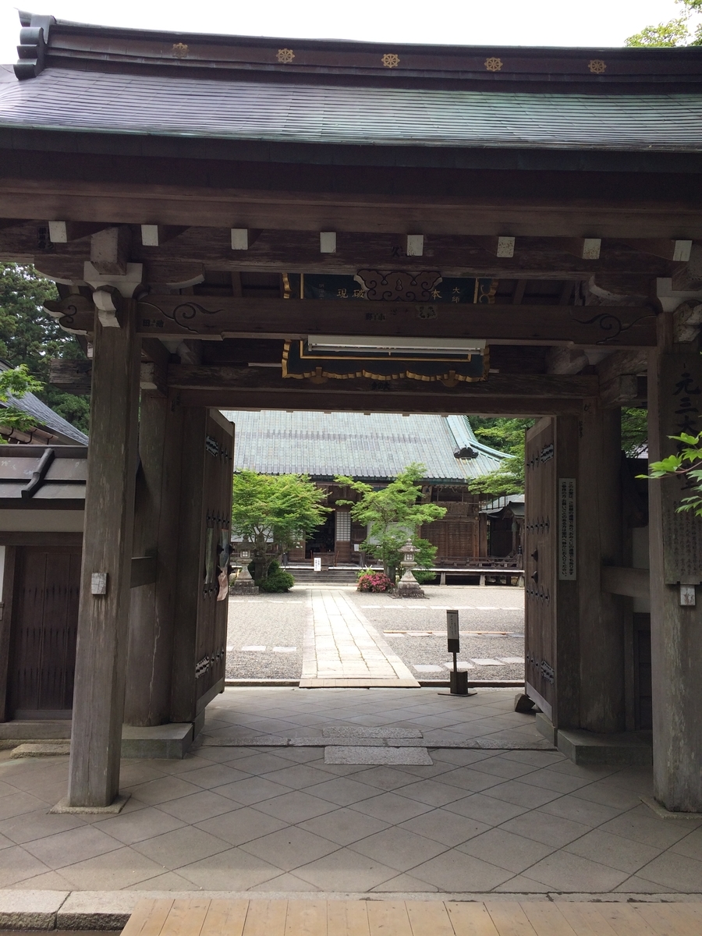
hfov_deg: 48.2
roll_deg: +0.0
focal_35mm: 29
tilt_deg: +2.7
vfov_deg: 61.7
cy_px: 468
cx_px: 351
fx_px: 784
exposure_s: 1/436
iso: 32
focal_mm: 4.15
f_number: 2.2
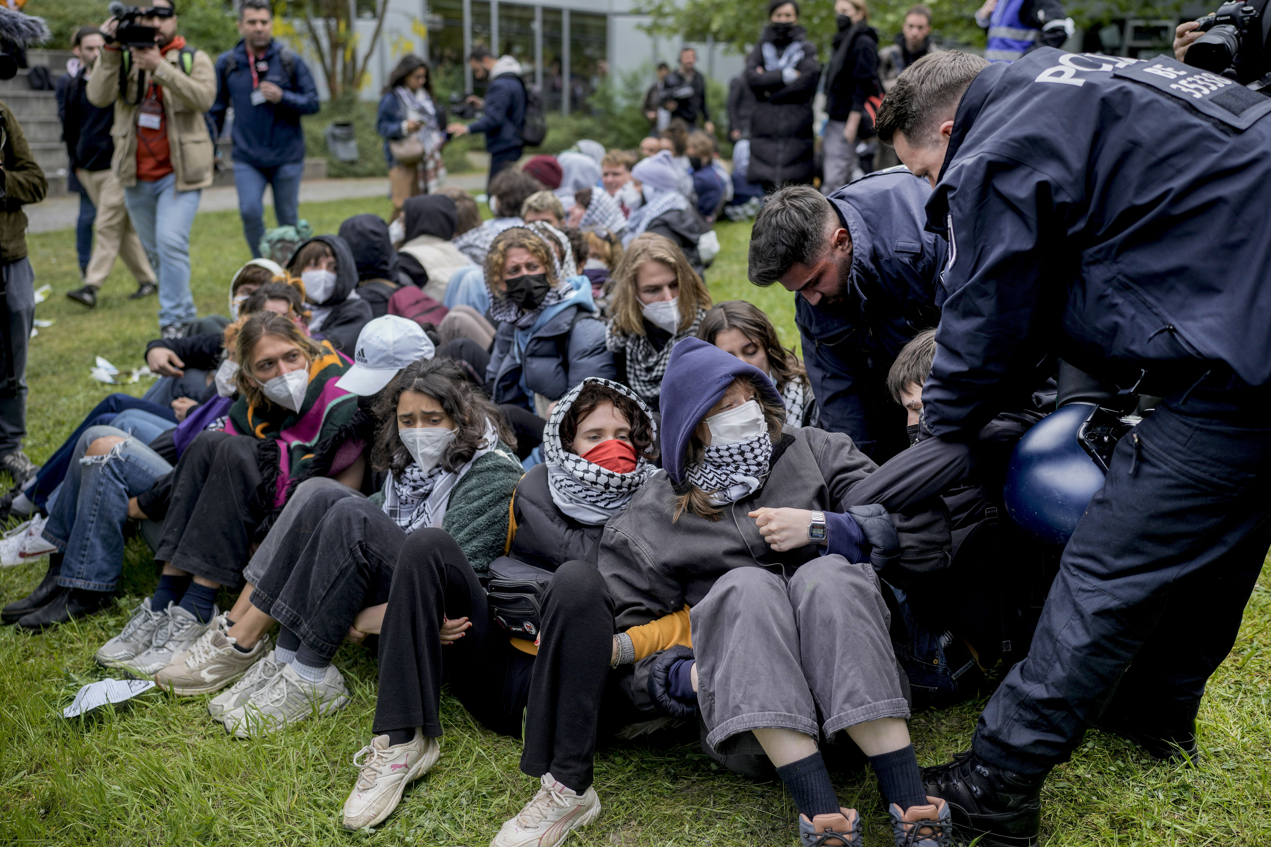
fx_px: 1236
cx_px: 636
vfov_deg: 37.9
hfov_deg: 54.4
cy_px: 424
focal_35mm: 35
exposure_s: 1/1000
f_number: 2.2
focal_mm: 35
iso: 100
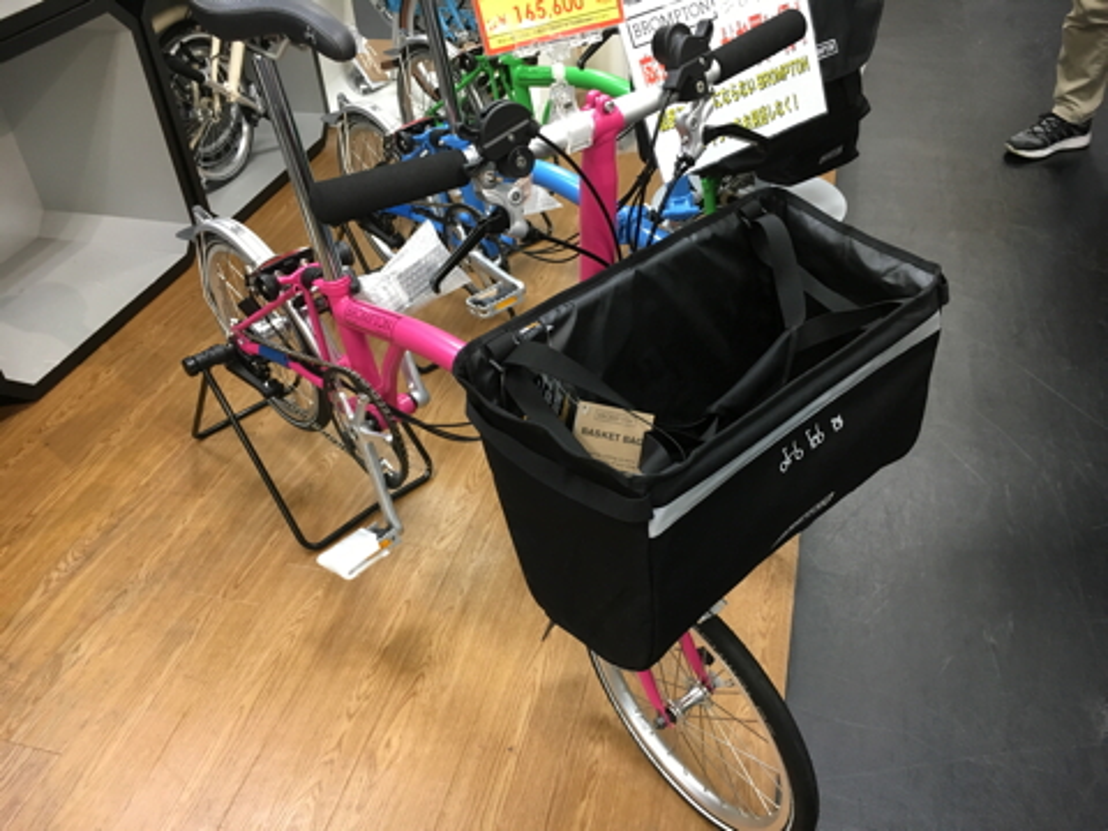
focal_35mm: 29
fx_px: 928
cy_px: 416
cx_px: 554
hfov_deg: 61.7
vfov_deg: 48.2
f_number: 2.2
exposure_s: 1/30
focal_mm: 4.15
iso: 100
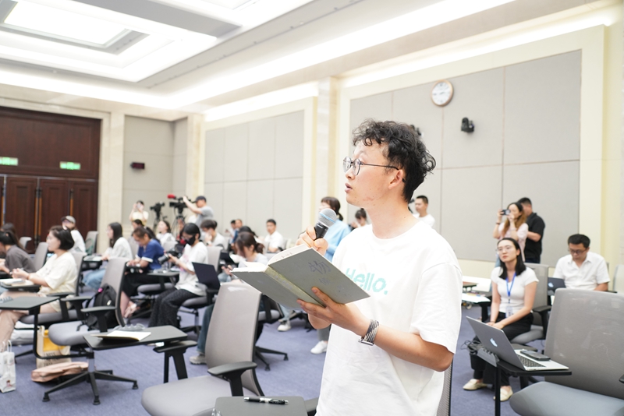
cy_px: 208
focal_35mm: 31
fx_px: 537
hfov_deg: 60.3
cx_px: 312
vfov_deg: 42.4
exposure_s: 1/80
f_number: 4
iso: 1600
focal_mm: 31
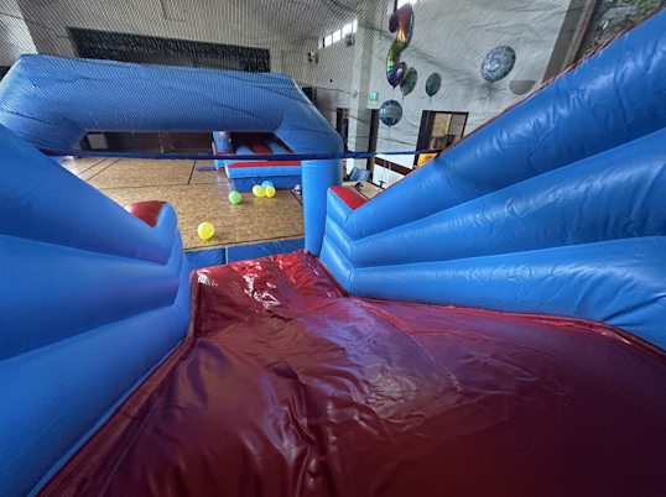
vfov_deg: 85.5
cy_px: 248
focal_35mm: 14
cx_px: 333
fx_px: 269
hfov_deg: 102.1
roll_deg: -2.4
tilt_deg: -28.6
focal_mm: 2.22
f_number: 2.2
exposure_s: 1/60
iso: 400
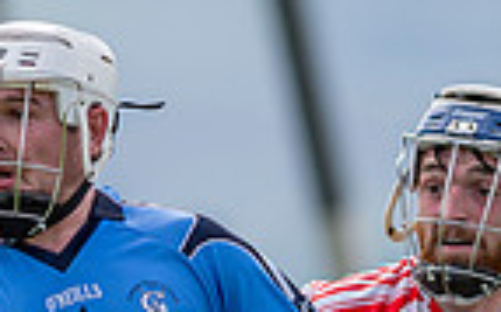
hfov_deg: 0.9
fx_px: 31967
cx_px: 91
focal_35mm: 2344
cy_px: 609
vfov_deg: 0.6
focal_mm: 300
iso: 100
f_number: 2.8
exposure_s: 1/1250
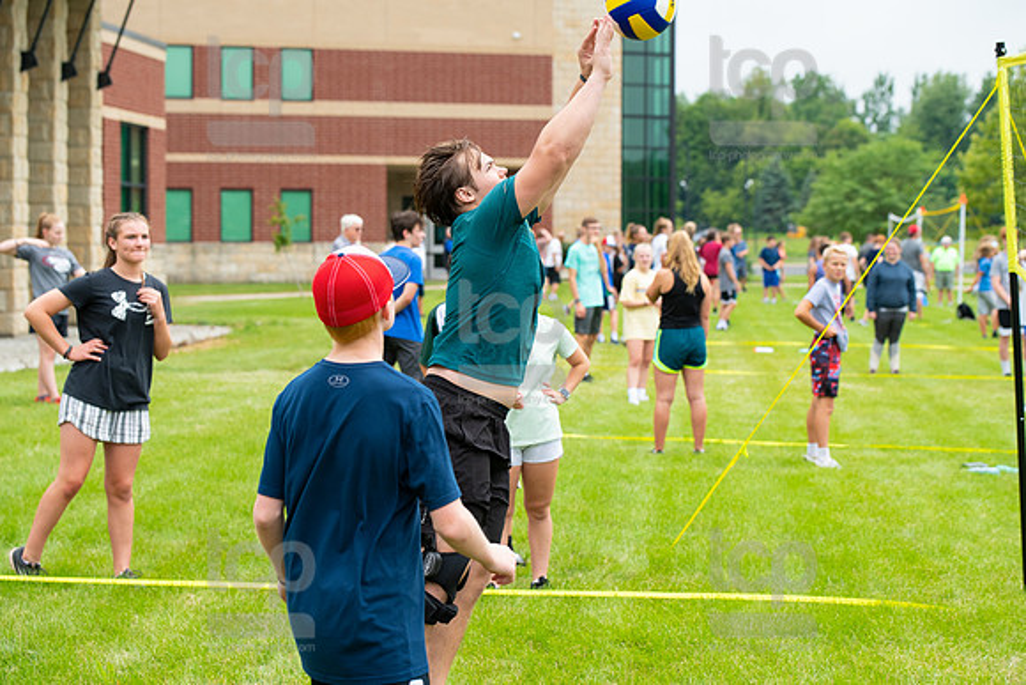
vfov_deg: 16.7
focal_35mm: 82
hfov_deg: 24.8
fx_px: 2337
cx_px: 513
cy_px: 342
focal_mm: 82
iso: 640
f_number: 4.5
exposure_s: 1/1250
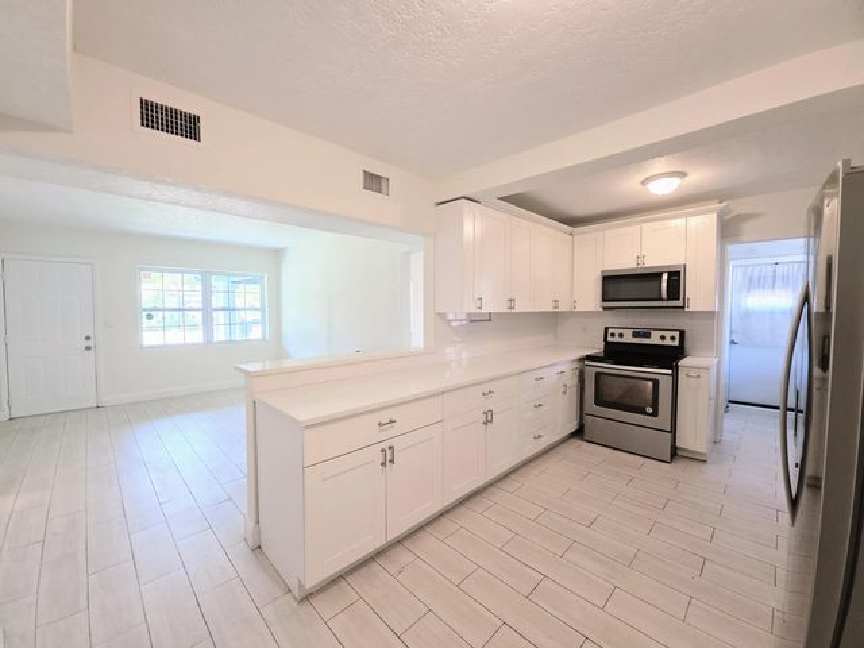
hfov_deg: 106.2
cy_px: 324
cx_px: 432
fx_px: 324
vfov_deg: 89.9
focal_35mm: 13
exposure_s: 1/120
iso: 125
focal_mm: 2.2
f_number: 1.9
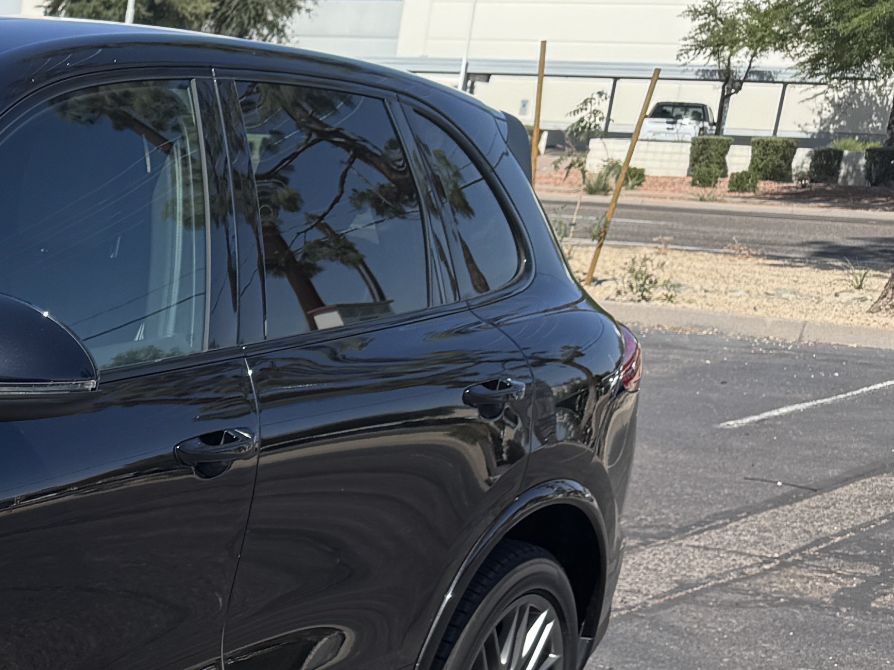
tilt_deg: -18.9
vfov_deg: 17.8
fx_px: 2040
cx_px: -433
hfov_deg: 21.1
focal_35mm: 79
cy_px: 791
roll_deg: -1.3
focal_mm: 6.76
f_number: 1.78
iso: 80
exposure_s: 1/2604
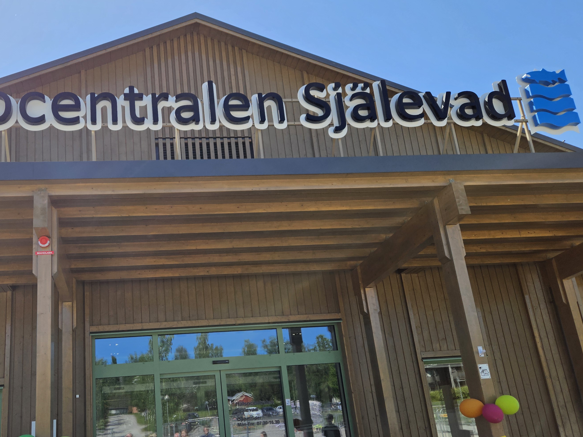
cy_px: 246
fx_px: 589
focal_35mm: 35
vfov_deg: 40.6
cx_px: 197
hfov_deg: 51.7
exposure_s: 1/1084
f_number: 1.8
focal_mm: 5.4
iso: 25
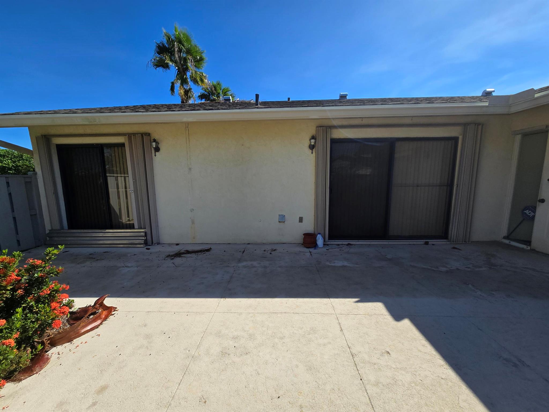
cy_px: 206
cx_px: 274
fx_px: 206
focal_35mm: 13
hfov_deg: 106.2
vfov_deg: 89.9
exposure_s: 1/2614
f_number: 2.2
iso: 50
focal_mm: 2.2
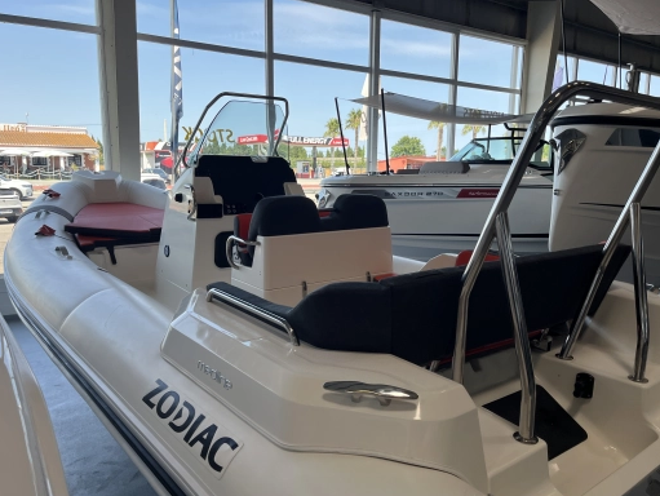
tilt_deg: -9.3
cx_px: 338
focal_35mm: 28
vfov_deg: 49.8
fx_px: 534
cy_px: 254
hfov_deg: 63.4
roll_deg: -0.9
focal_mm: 5.1
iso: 50
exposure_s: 1/680
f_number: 1.6
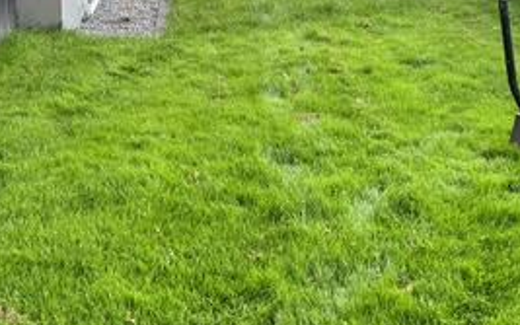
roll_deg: -2.2
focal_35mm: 62
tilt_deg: -15.3
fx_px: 879
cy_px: 47
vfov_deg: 20.6
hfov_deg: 32.9
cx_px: 220
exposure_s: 1/121
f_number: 1.5
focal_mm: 5.7
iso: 40
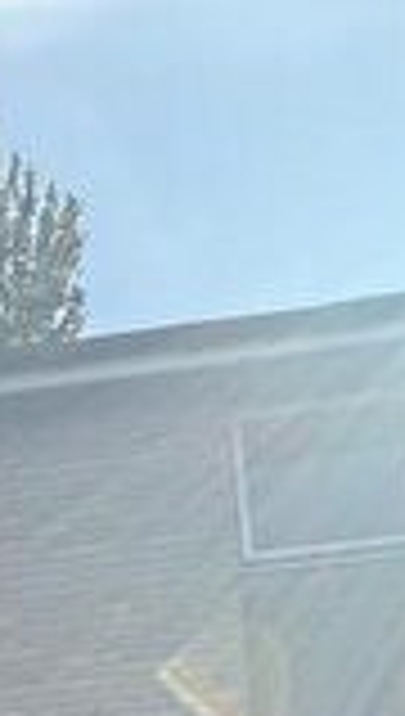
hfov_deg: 17.0
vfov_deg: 22.9
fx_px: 1273
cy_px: 1173
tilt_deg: +8.4
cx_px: -130
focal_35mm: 67
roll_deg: +1.6
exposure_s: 1/585
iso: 50
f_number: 2.2
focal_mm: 2.22
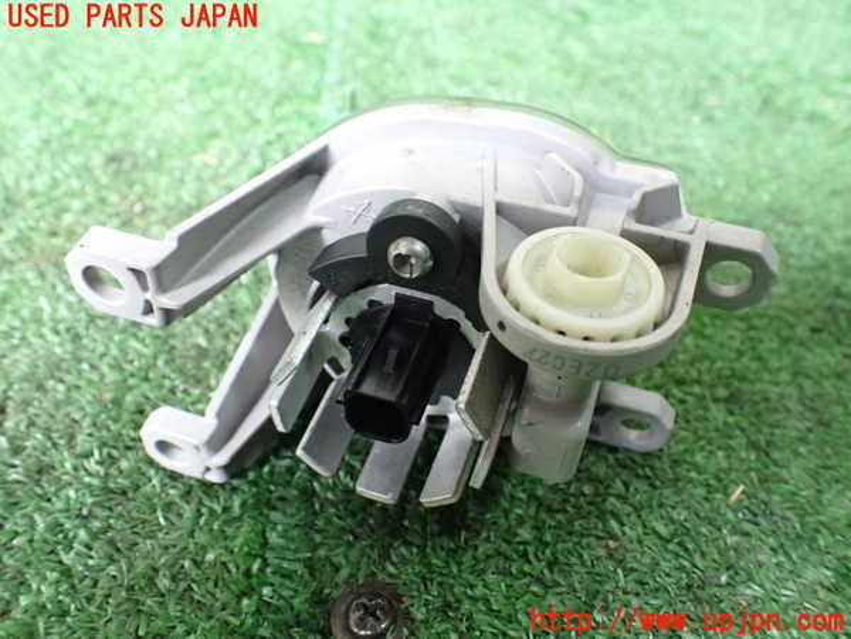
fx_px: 738
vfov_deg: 46.8
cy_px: 320
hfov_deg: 60.0
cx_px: 426
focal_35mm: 30
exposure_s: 1/60
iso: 800
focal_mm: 5.4
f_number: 2.3
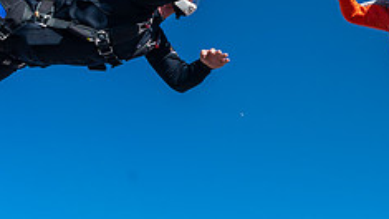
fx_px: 835
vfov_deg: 14.5
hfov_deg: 25.7
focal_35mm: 81
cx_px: 316
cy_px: -33
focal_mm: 28
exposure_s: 1/1600
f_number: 9
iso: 640
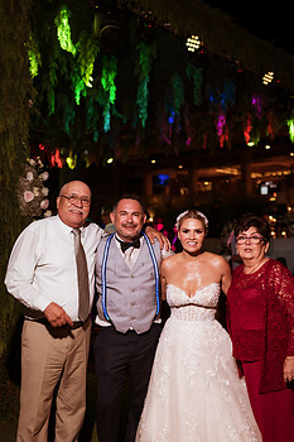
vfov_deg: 43.4
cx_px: 148
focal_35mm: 45
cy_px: 269
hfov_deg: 29.8
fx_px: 552
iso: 1000
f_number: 1.8
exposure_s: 1/250
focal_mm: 35
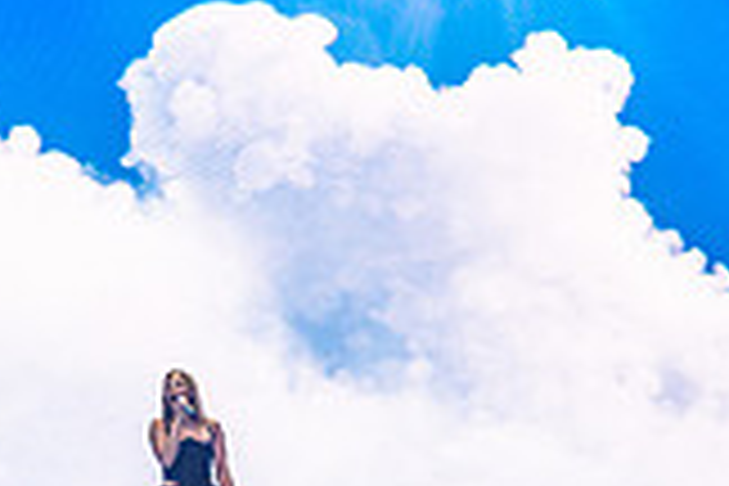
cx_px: 189
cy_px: 16
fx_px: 2389
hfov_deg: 17.3
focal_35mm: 118
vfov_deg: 11.5
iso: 400
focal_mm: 32
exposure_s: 1/800
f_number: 5
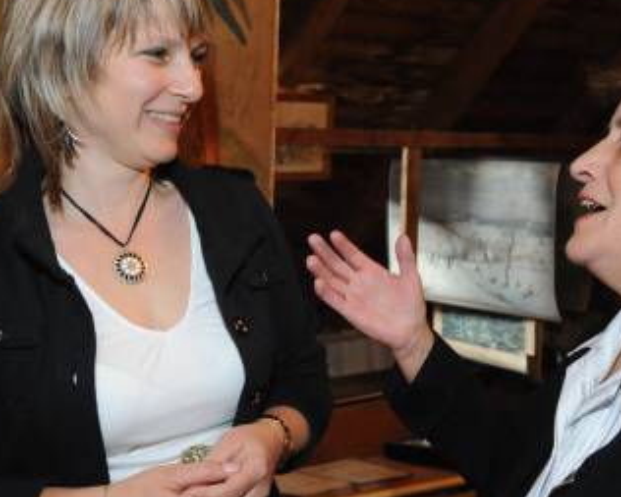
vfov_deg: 26.7
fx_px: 1048
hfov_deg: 33.0
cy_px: 263
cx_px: 316
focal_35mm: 57
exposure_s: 1/30
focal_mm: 30
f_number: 8
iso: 4000
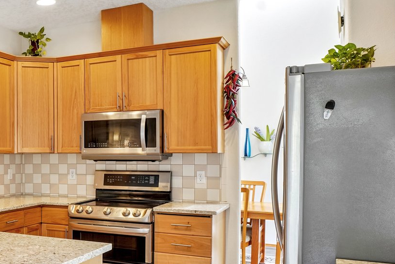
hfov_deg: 42.3
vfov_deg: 33.4
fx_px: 439
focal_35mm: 40
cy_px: 144
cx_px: 5
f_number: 8
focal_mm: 16
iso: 400
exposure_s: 1/13
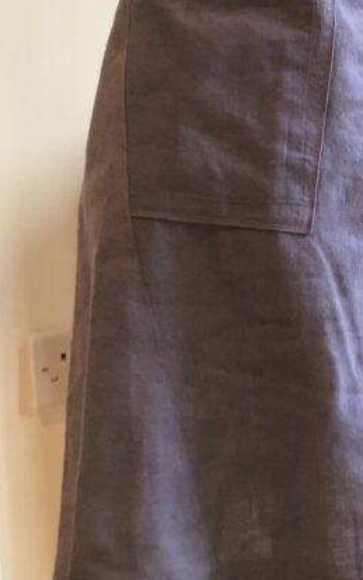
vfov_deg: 25.8
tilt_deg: -3.1
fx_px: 1202
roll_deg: +3.7
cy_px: 8
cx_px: 430
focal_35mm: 76
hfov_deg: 16.5
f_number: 2.2
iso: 125
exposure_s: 1/33
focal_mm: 4.15
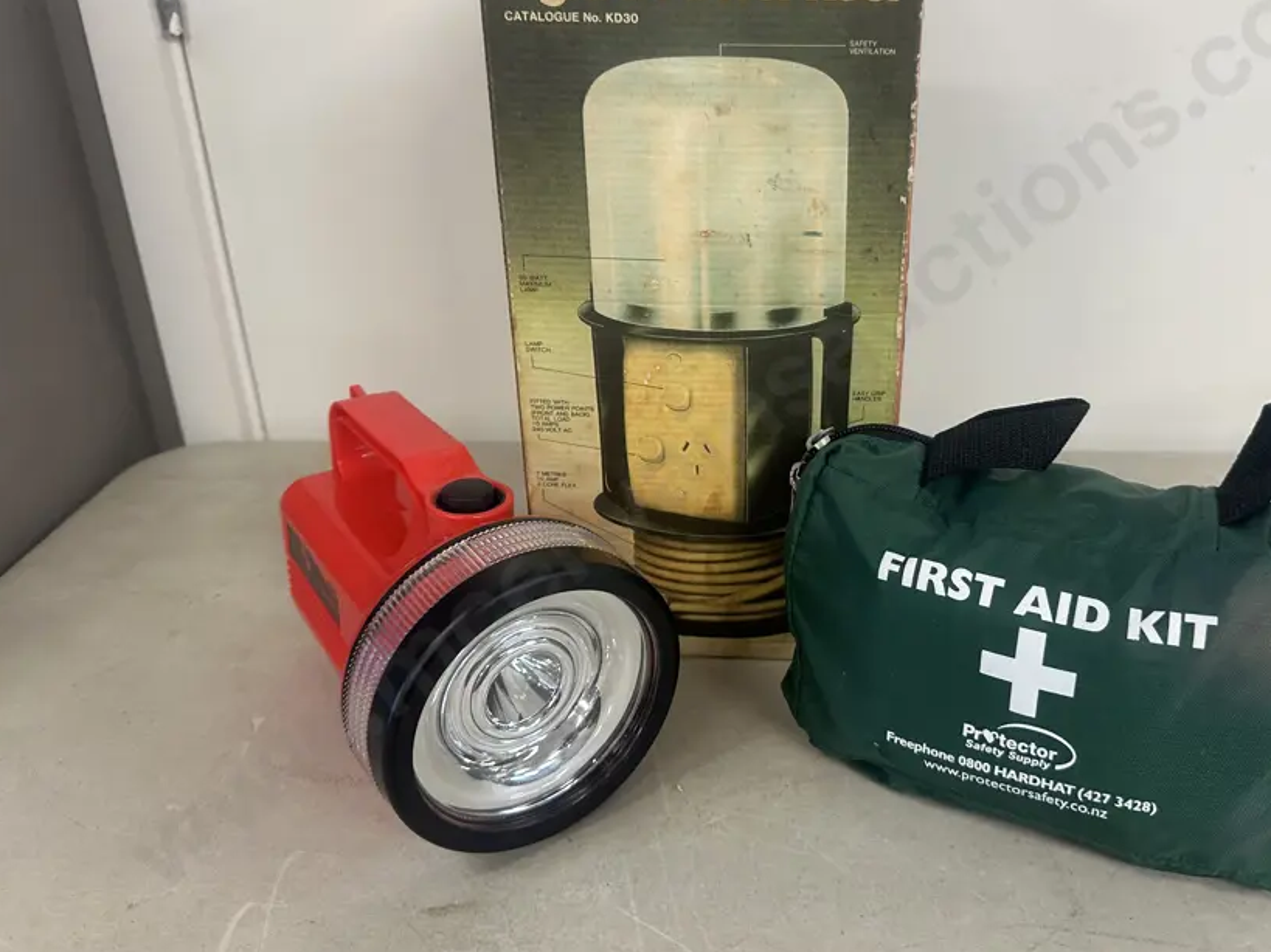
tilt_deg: -23.7
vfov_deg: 46.6
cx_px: 777
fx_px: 1101
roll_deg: +1.0
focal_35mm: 30
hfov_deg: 59.4
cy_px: 397
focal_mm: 6.86
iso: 160
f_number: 1.78
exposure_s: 1/100
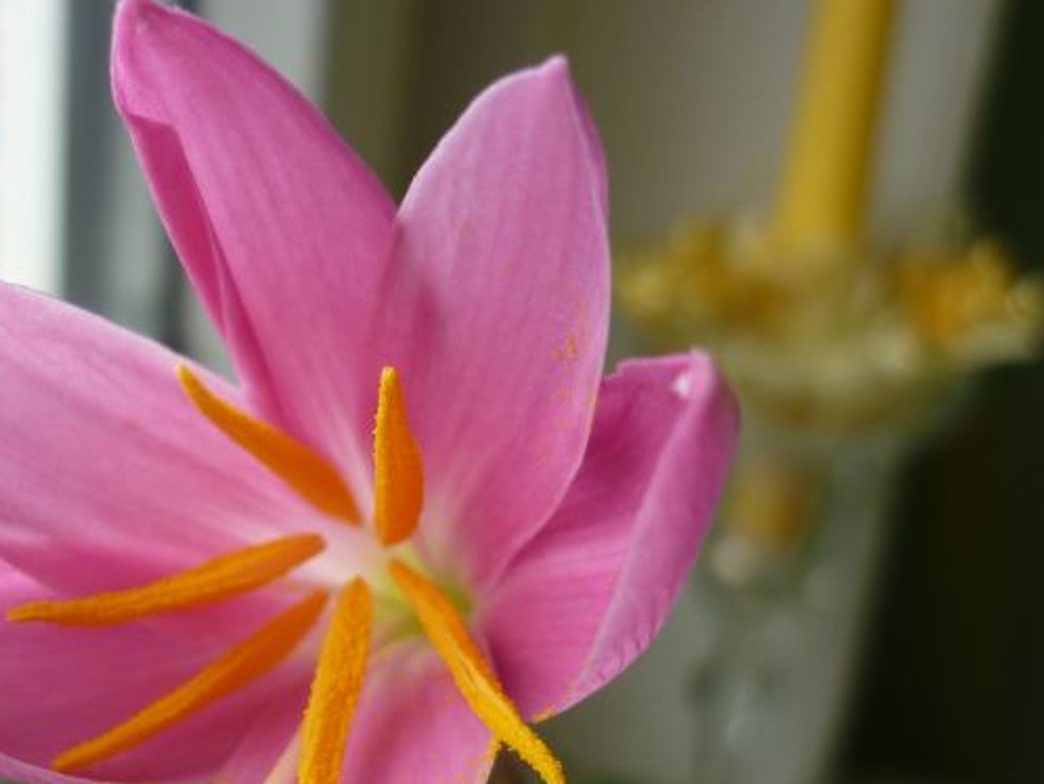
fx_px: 1599
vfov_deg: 27.2
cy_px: 579
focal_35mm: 53
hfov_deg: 35.6
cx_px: 310
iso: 80
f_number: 2.8
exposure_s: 1/160
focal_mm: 5.5
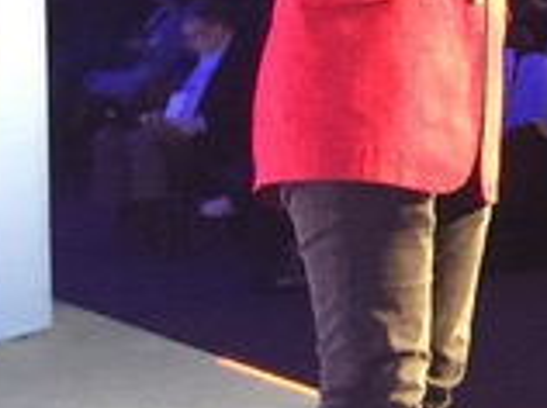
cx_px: 1274
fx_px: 2966
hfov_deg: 9.5
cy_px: -187
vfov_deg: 7.7
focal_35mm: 188
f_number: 2.2
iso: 80
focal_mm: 4.15
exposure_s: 1/4
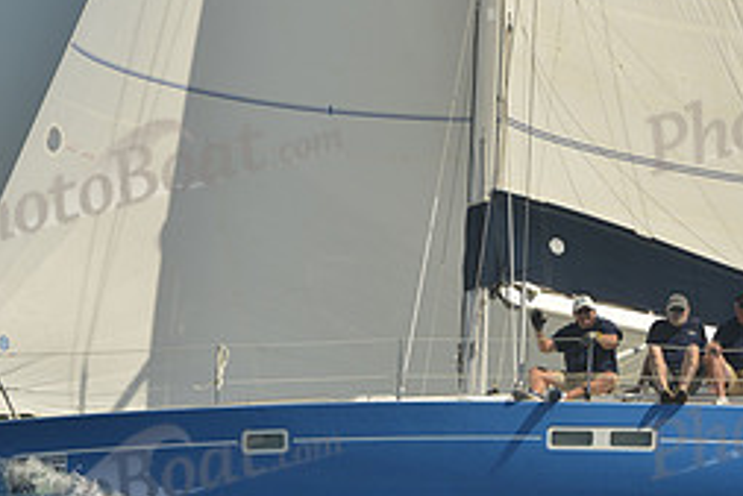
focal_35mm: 229
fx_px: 4729
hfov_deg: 9.0
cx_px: 496
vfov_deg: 6.0
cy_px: 292
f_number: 7.1
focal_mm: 100
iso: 280
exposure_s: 1/1000
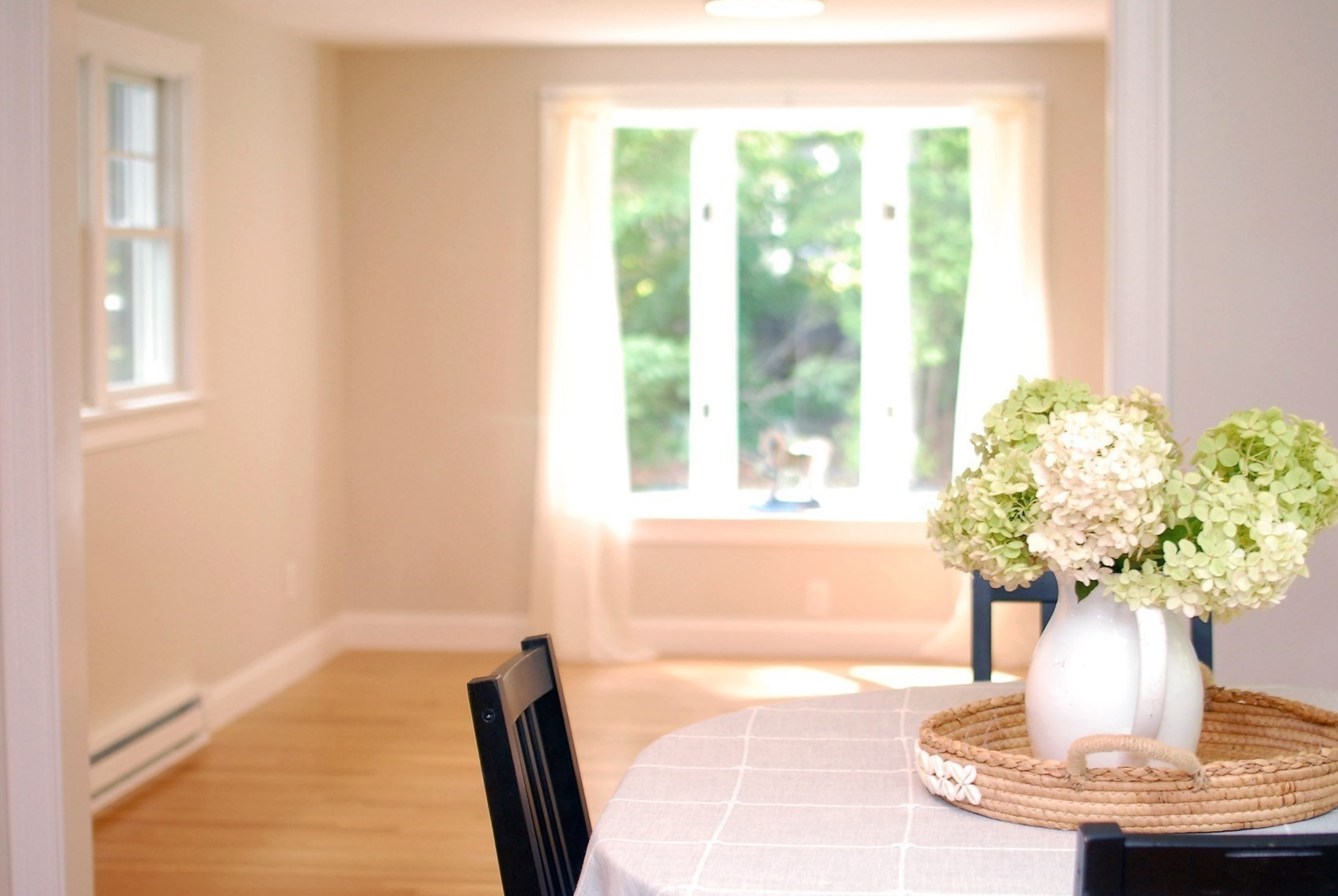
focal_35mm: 64
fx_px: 2367
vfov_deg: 21.4
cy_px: 462
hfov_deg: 31.6
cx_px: 689
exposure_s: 1/160
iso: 400
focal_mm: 35
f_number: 2.5
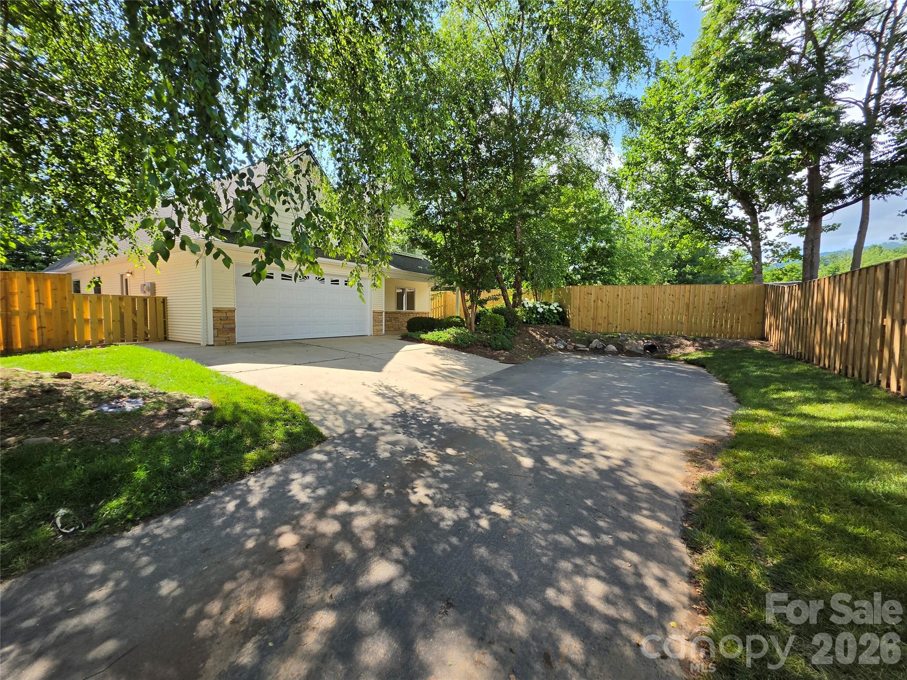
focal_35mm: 13
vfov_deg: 89.9
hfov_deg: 106.2
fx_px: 341
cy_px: 340
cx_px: 454
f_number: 1.9
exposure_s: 1/812
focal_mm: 2.2
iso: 32
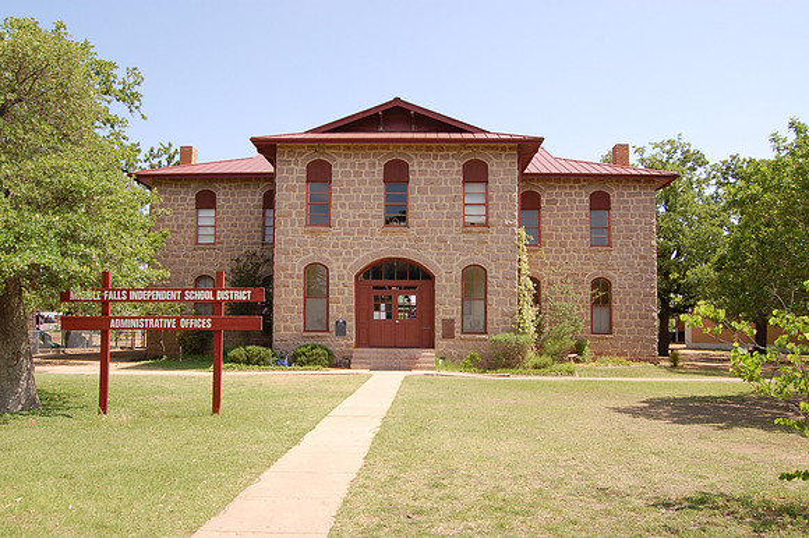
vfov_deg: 43.6
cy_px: 269
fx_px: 674
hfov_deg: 62.0
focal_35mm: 30
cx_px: 404
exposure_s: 1/250
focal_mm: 20
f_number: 8
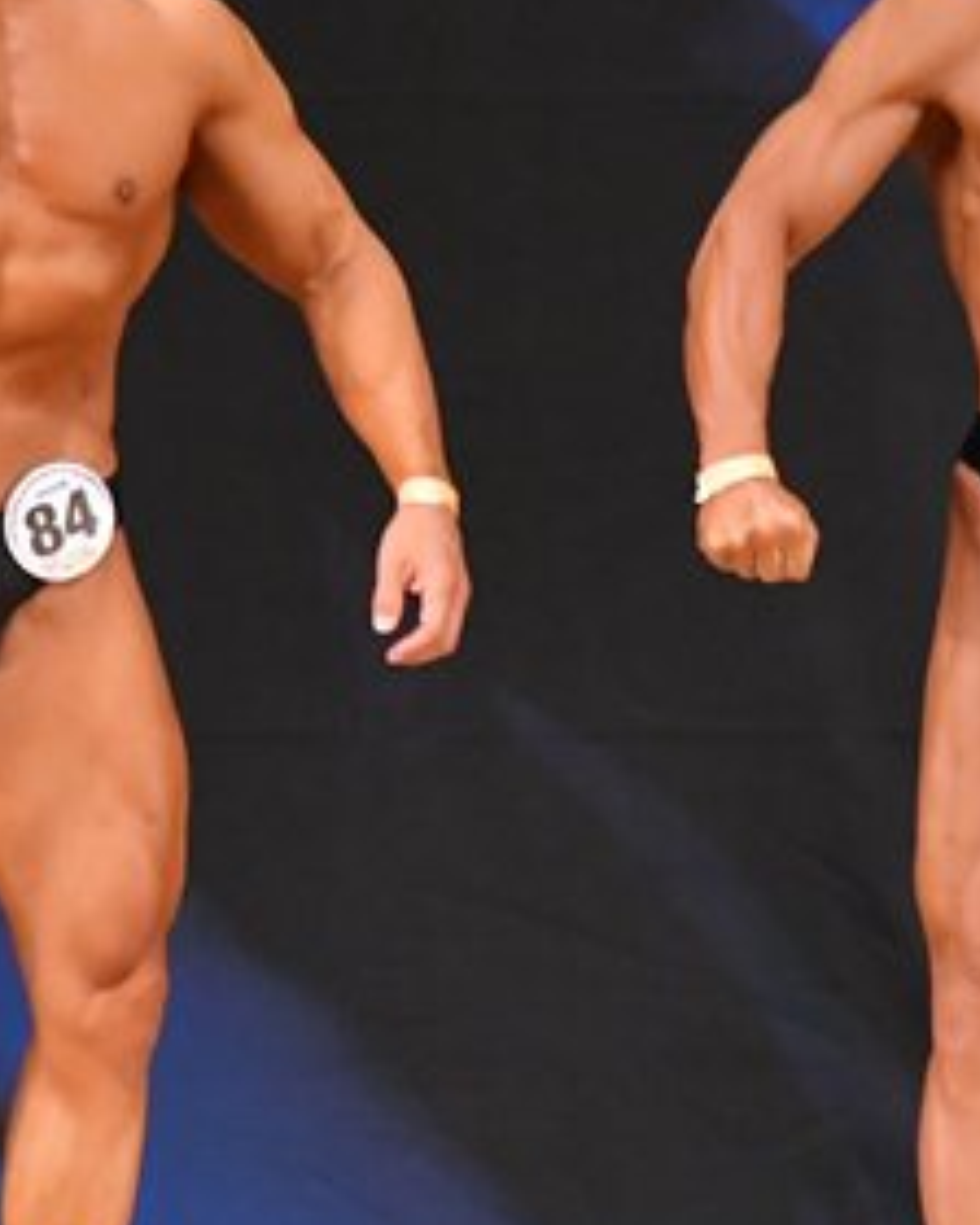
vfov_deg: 2.5
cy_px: 521
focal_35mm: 779
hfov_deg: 2.0
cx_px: 488
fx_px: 28243
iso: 5600
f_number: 5.6
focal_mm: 200
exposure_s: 1/400
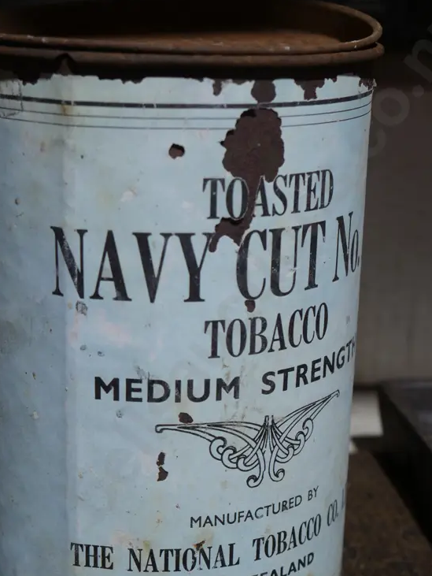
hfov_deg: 21.0
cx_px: 216
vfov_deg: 27.7
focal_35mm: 70
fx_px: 1164
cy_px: 340
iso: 400
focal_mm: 25
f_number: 5.3
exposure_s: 1/60
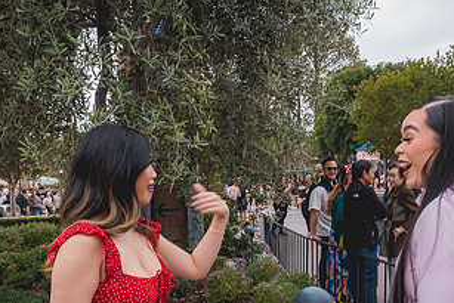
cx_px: 235
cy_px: 234
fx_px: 429
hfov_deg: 55.8
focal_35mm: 34
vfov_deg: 37.8
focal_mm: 18
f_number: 5.6
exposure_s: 1/60
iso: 125
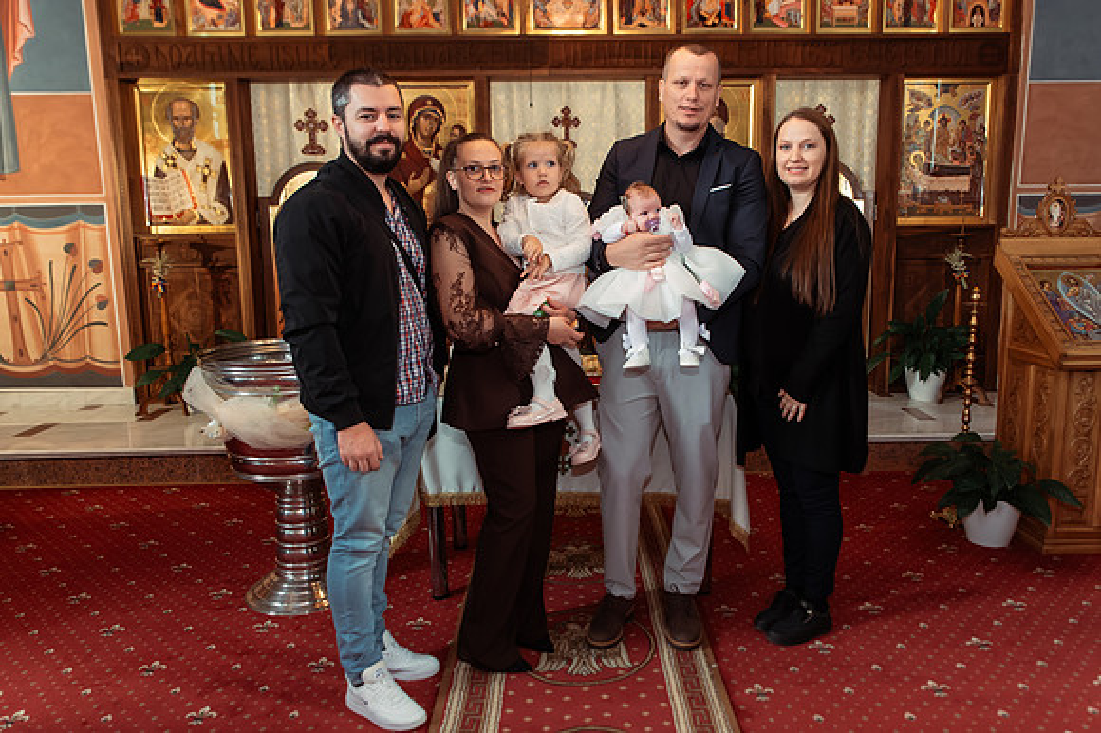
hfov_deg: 67.1
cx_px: 593
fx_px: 828
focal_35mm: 27
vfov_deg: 47.7
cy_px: 329
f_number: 3.5
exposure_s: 1/250
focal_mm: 24
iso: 3200
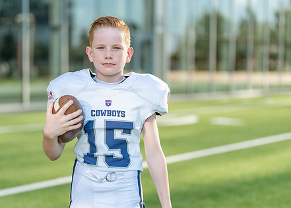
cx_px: 114
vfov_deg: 18.8
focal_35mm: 76
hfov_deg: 26.0
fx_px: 628
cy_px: 110
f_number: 1.2
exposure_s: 1/2500
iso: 100
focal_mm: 50
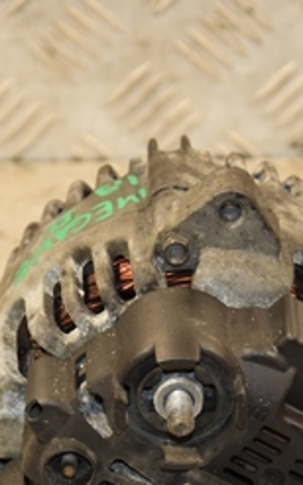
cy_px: 397
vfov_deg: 9.1
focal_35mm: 230
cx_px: 132
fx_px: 3044
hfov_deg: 5.7
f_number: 5
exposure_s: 1/100
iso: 800
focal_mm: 58
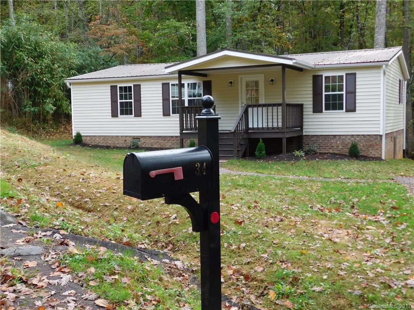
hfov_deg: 42.1
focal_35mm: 45
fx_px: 538
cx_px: 207
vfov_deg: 32.2
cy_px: 155
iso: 125
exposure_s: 1/125
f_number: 3.7
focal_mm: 8
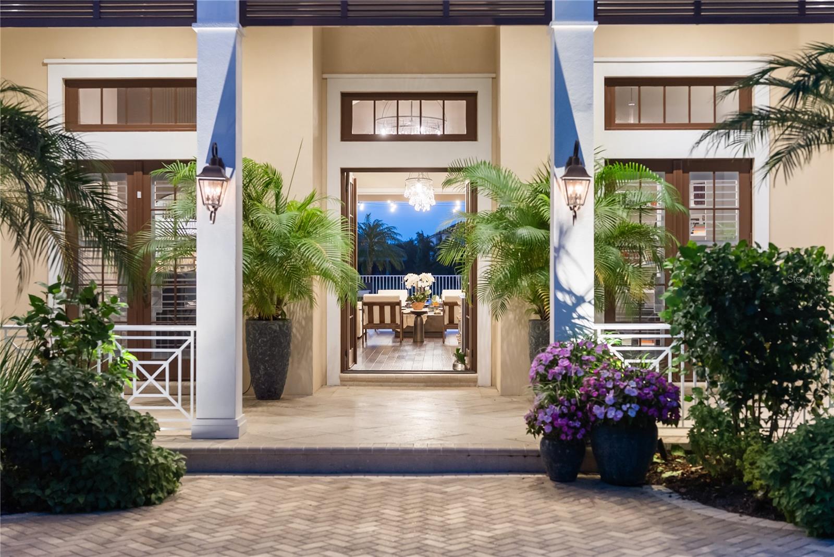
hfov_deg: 39.6
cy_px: 278
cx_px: 417
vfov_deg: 27.0
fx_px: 1159
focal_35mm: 50
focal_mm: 50
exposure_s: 1/13
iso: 800
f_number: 2.8
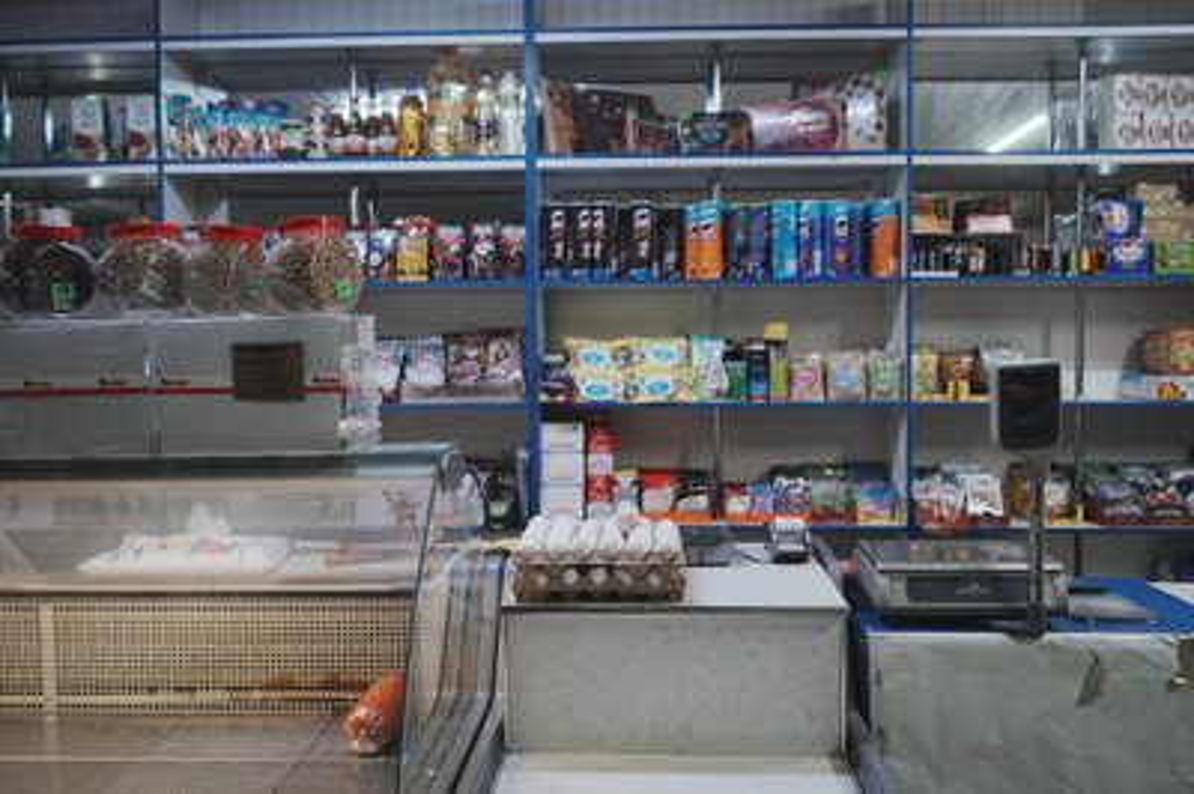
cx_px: 597
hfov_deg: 54.5
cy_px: 397
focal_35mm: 35
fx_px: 1160
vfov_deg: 37.8
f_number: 2.8
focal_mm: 35
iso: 3200
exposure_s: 1/1250
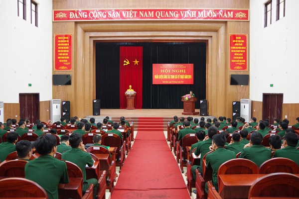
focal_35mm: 31
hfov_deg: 60.3
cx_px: 150
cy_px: 100
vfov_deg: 42.3
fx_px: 257
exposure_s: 1/60
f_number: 4
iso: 1600
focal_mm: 21
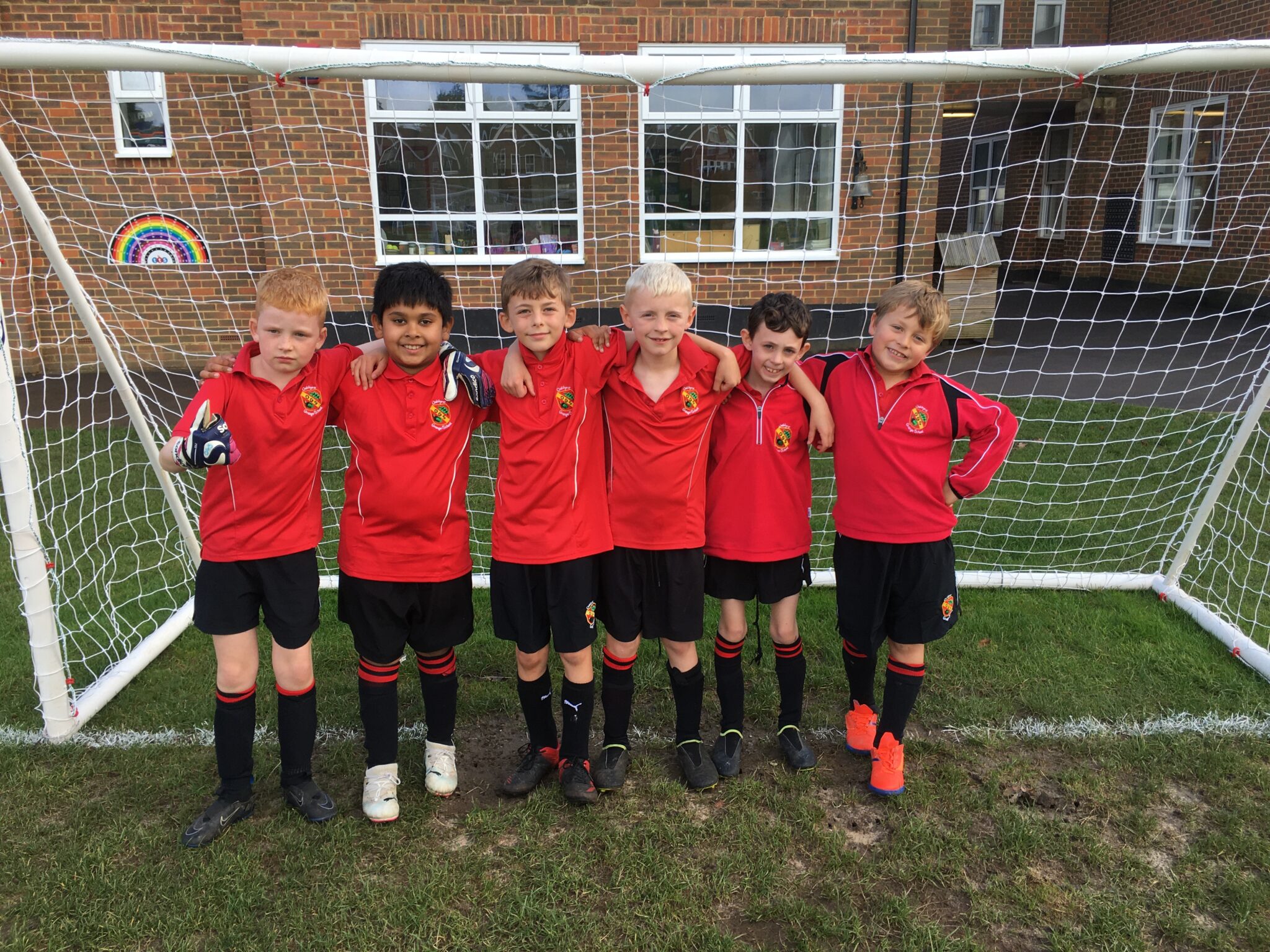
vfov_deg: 48.2
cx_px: 635
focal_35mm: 29
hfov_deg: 61.7
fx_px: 1064
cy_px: 476
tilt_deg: -12.0
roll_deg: -0.5
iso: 25
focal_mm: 4.15
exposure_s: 1/267
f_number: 2.2
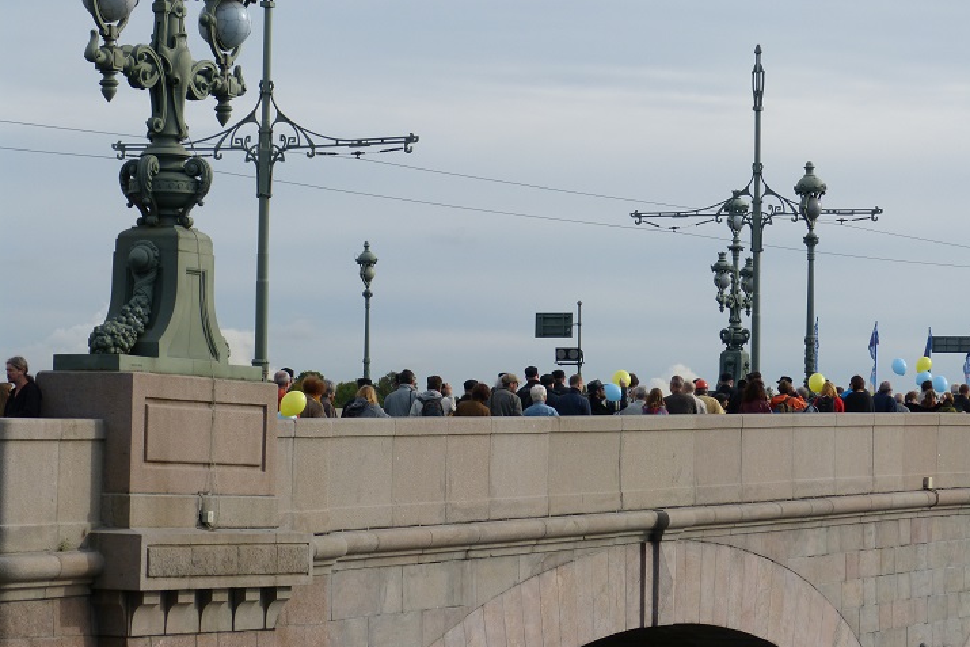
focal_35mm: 134
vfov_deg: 10.2
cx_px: 487
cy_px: 300
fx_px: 3611
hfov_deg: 15.3
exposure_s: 1/1000
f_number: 4
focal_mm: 23.1
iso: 100
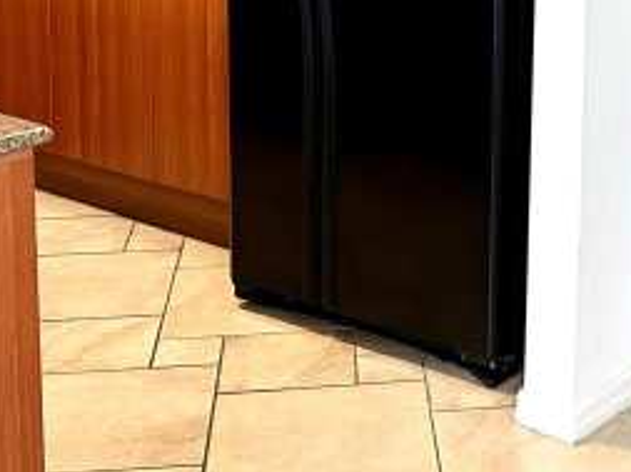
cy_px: -15
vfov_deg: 18.7
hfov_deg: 24.9
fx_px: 1383
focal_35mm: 76
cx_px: 581
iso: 125
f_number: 1.78
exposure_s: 1/60
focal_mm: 6.86
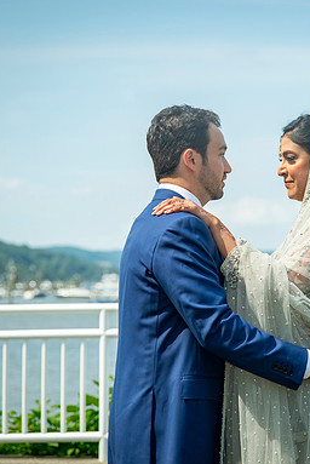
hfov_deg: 13.1
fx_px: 1341
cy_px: 224
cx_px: 245
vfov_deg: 19.6
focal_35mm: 104
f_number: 2.8
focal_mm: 65
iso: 200
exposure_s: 1/5000
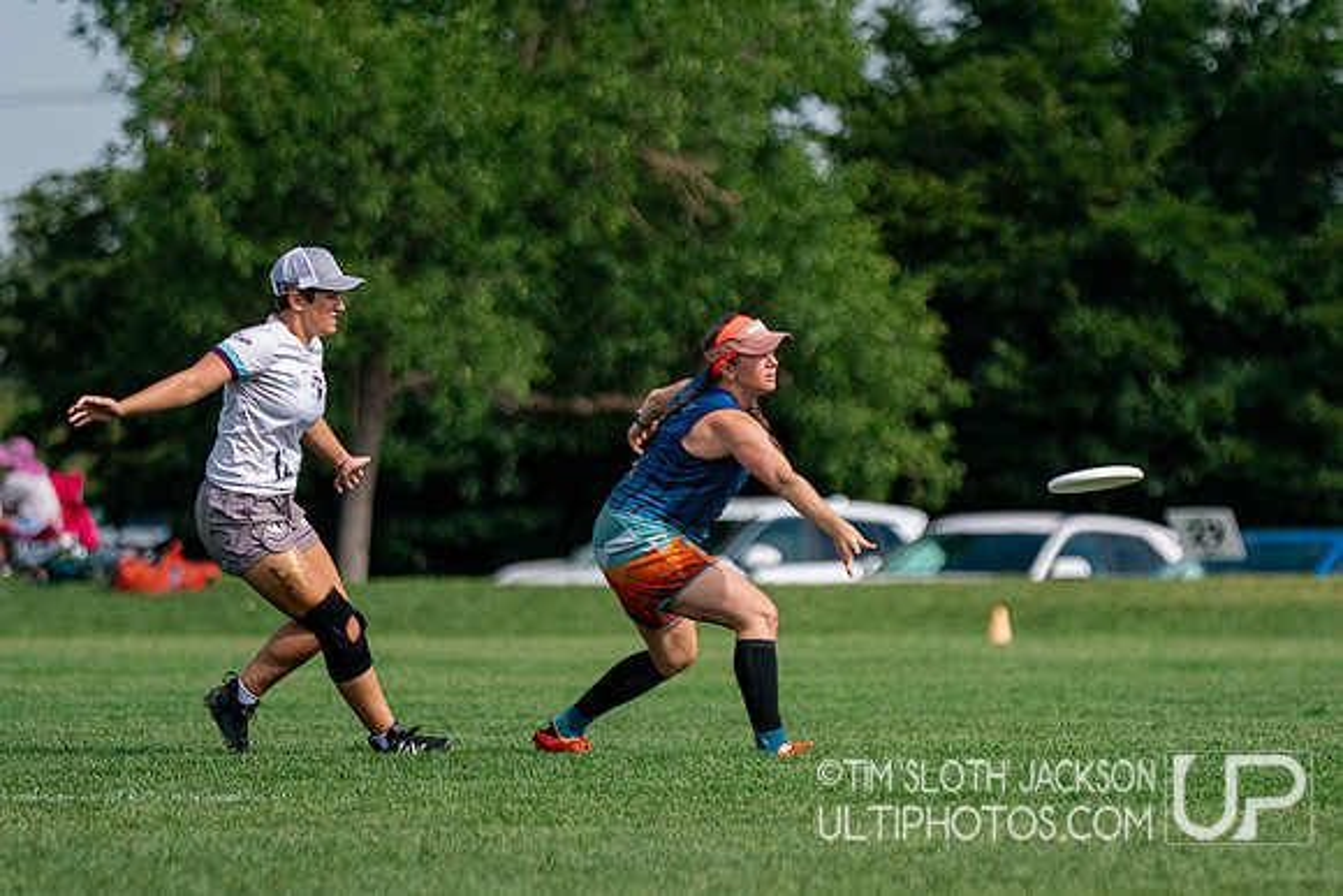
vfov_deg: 3.4
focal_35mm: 403
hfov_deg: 5.1
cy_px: 527
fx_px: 15028
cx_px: 824
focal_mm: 200
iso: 500
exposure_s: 1/12800
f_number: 2.8
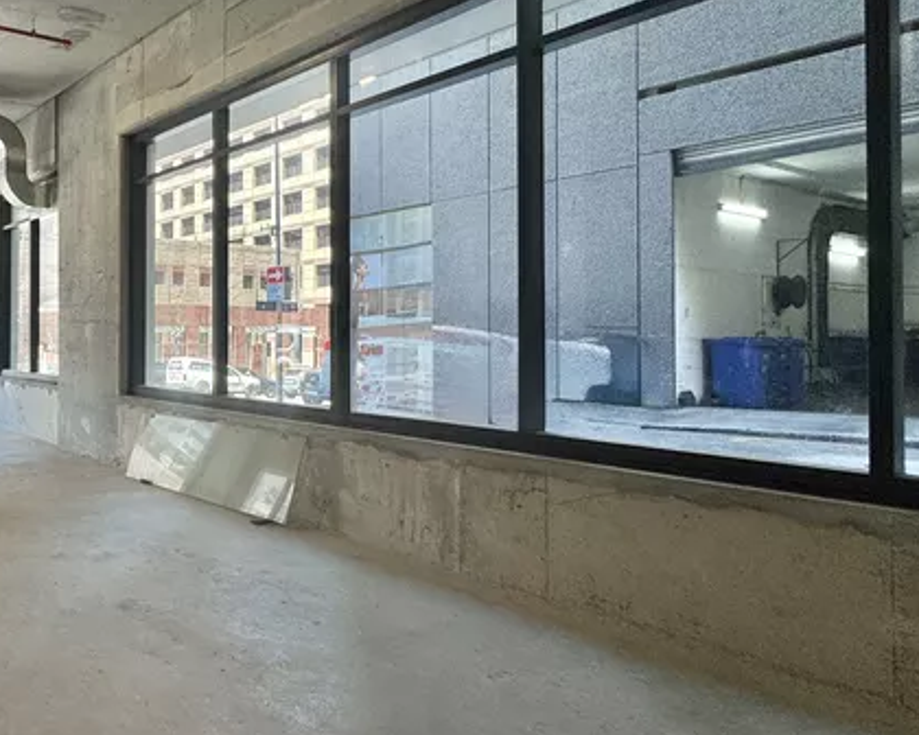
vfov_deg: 54.8
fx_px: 707
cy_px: 328
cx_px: 63
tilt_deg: -0.3
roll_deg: +0.1
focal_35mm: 26
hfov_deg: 55.6
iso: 64
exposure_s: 1/99
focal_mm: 2.22
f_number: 2.2
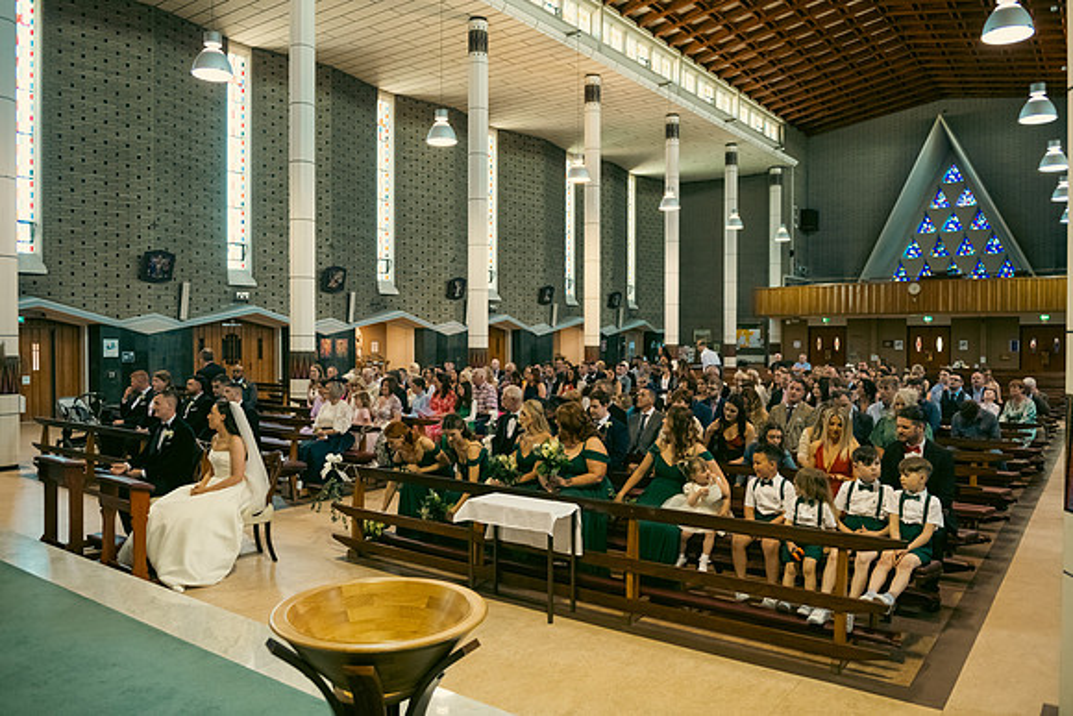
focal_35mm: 27
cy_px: 358
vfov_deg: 48.0
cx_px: 536
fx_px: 805
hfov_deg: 67.4
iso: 1000
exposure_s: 1/160
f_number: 3.5
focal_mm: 27
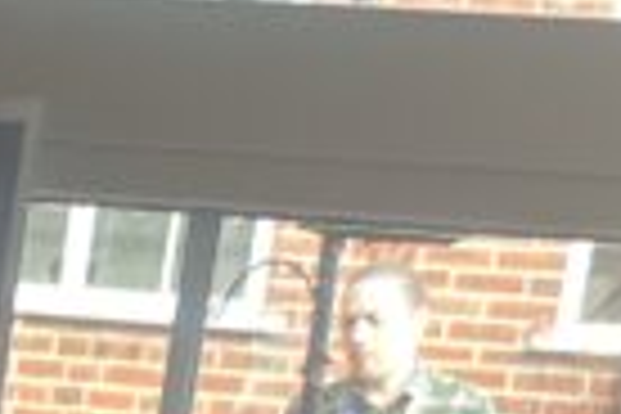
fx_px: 3450
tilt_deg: -18.6
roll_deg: -4.4
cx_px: -774
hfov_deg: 9.4
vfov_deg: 6.2
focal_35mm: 200
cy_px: 1364
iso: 125
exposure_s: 1/100
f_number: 1.6
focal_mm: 5.1
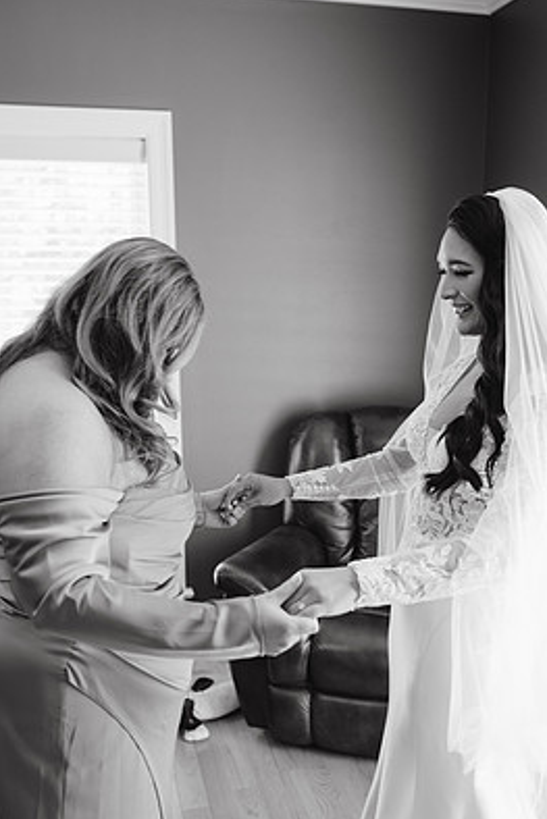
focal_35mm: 40
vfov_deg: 48.3
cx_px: 310
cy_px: 459
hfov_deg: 33.4
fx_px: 911
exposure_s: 1/125
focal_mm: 35
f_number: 3.2
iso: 640
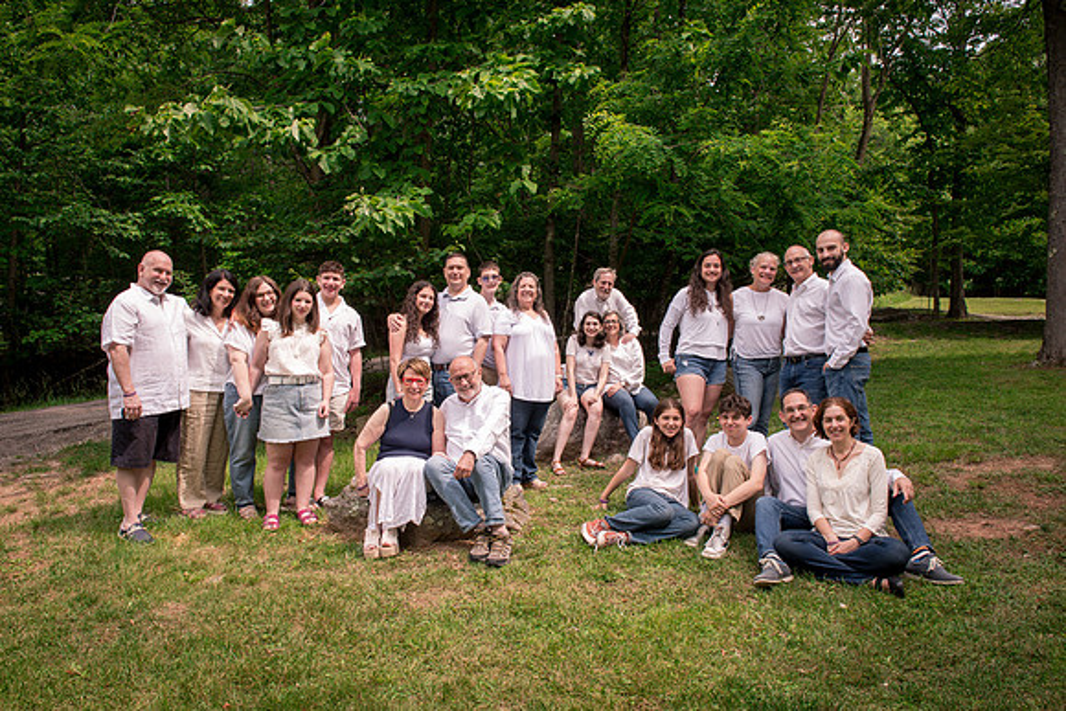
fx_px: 764
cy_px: 362
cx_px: 524
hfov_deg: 69.8
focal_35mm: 26
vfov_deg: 49.9
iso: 400
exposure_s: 1/125
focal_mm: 24
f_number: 13
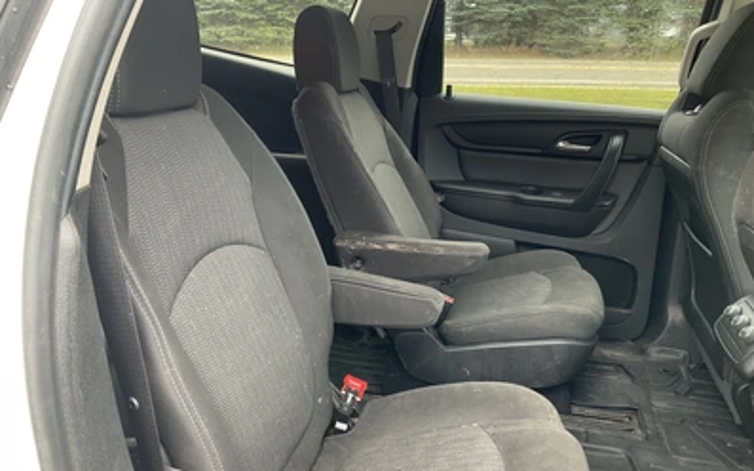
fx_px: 637
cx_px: 378
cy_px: 264
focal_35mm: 31
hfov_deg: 61.2
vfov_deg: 40.5
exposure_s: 1/73
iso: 64
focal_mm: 3
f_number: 1.8
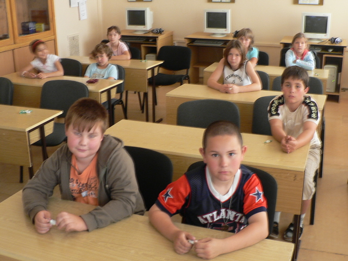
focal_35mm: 36
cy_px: 130
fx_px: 362
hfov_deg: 51.4
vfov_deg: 39.7
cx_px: 174
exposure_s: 1/4
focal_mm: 6
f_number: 2.8
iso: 100
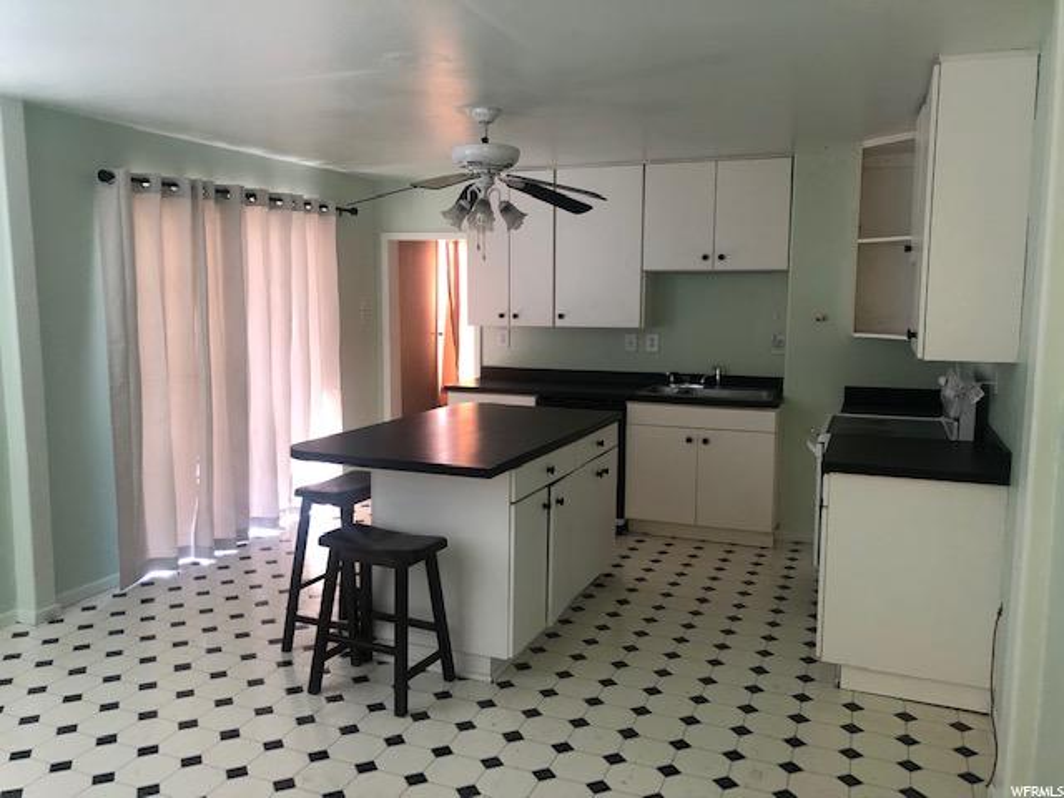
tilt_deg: -6.6
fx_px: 861
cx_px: 532
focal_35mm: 28
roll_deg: -0.7
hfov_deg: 63.4
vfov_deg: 49.7
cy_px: 399
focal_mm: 3.99
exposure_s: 1/30
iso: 32
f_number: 1.8
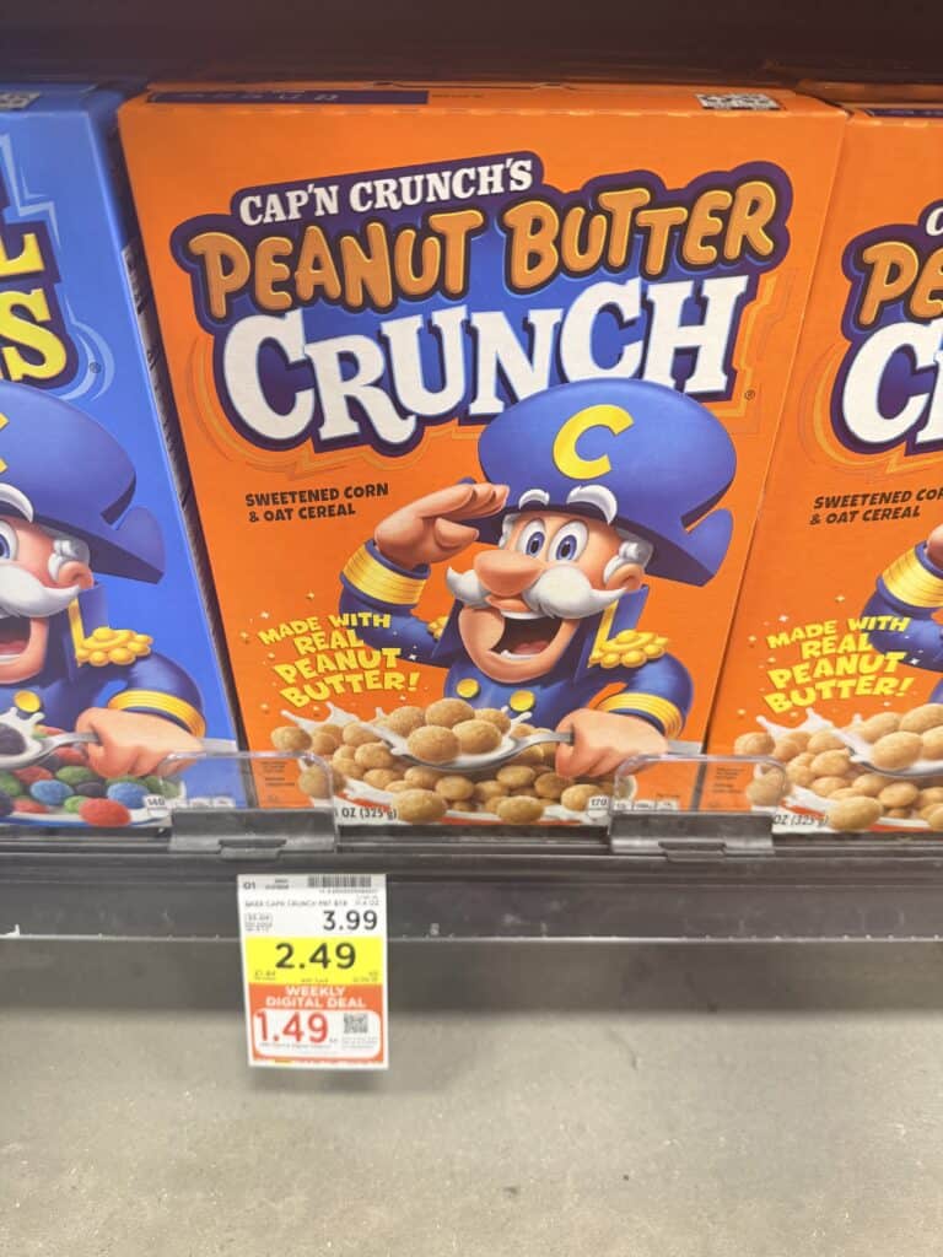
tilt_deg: -35.8
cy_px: 628
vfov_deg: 71.6
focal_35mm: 24
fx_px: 872
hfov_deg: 56.8
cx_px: 472
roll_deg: -0.3
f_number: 1.78
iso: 250
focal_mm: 6.76
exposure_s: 1/60
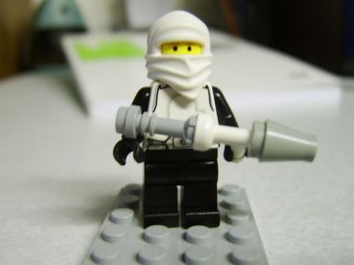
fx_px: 327
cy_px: 136
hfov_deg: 56.8
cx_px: 180
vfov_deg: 44.2
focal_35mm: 32
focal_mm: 8.13
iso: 71
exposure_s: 1/6
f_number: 2.7
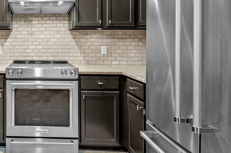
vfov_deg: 43.8
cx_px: 29
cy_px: 44
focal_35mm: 29
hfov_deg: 56.3
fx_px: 186
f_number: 7.1
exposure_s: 1/2.5
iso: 400
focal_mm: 15
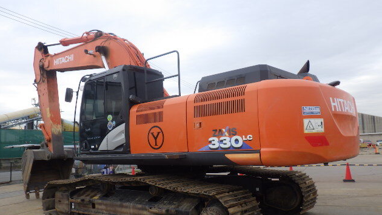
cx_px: 193
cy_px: 126
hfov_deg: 62.6
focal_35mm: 31
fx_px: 314
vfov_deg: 37.6
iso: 125
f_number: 4.2
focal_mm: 5
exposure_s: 1/250
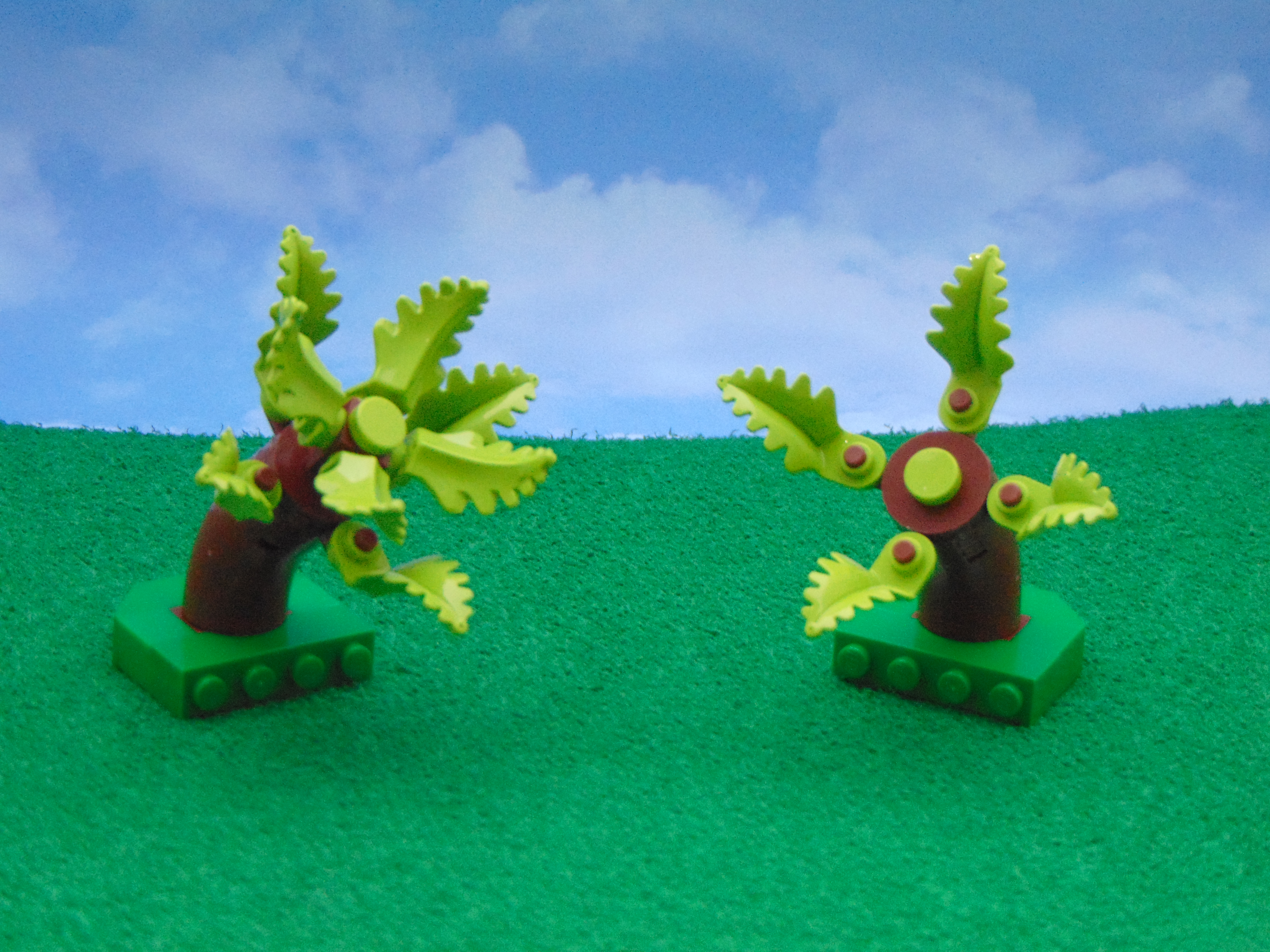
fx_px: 3962
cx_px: 635
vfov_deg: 13.7
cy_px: 476
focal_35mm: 108
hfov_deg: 18.2
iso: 500
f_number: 3.9
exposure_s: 1/60
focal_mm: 19.4
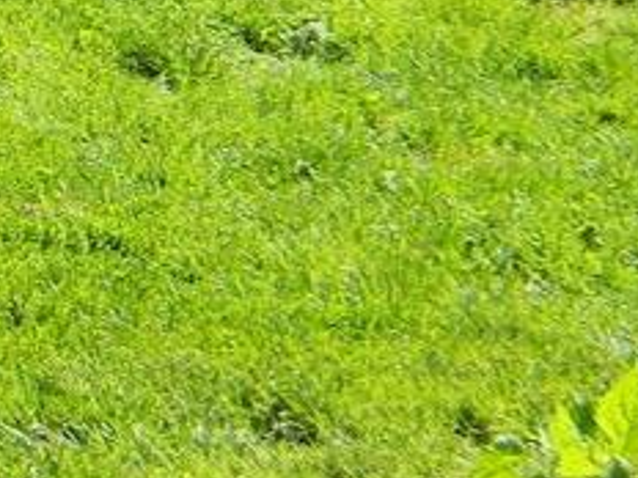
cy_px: -994
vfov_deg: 5.5
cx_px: -1086
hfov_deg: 7.1
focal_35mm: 255
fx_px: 4700
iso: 80
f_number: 3.8
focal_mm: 7.3
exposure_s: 1/282
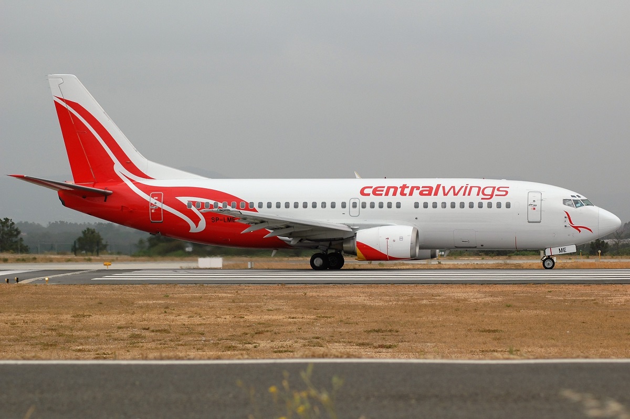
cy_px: 210
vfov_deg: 9.6
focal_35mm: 142
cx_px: 315
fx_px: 2491
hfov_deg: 14.4
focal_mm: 95
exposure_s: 1/800
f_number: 7.1
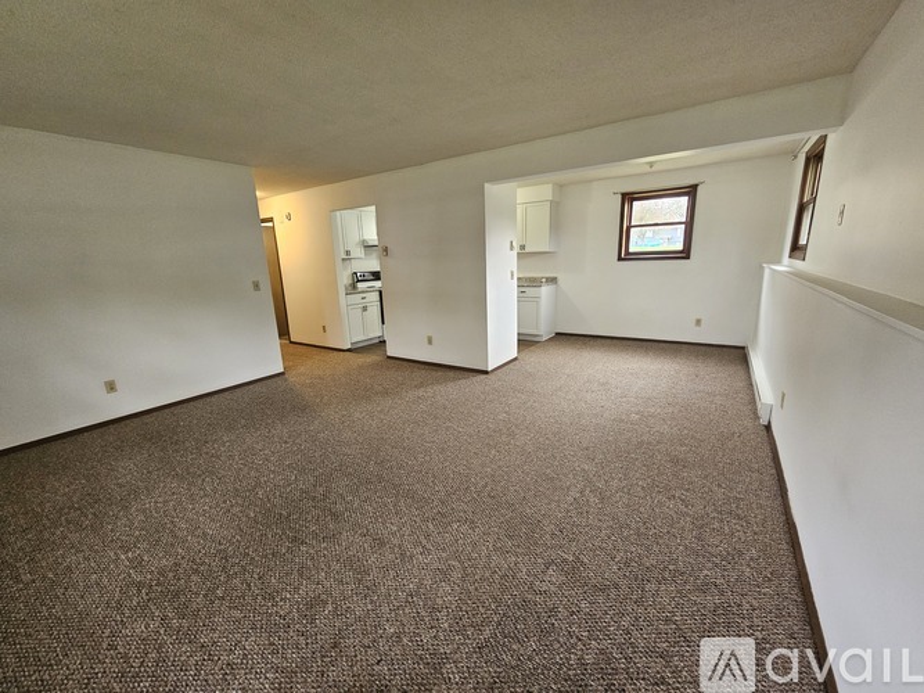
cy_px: 346
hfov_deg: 106.2
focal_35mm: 13
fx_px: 347
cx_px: 462
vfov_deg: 89.9
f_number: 2.2
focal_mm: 2.2
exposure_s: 1/60
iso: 400
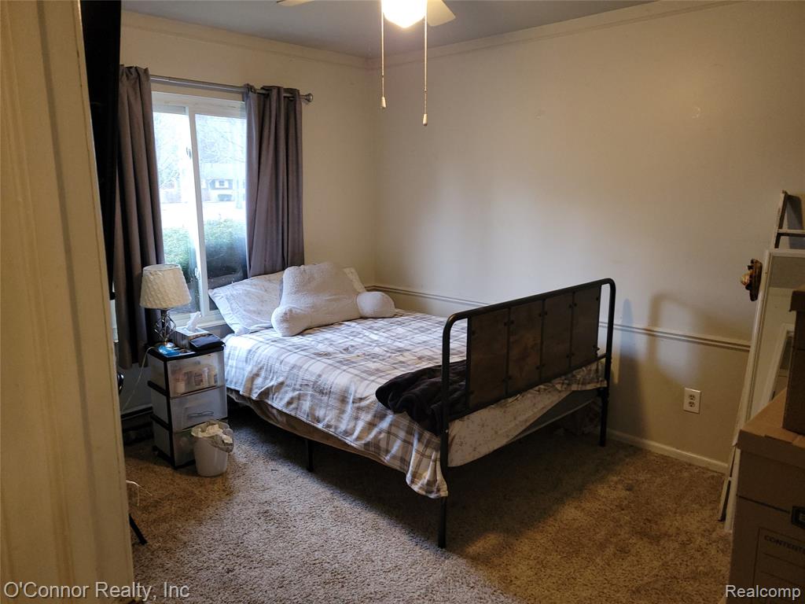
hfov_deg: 67.3
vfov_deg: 53.1
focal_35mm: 26
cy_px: 302
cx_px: 402
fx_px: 605
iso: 200
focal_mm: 5.4
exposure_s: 1/40
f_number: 1.8
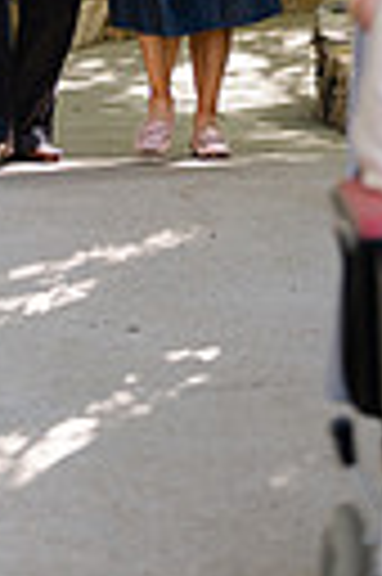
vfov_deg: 11.1
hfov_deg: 7.8
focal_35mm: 176
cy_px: -351
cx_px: 27
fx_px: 2809
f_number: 1.8
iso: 64
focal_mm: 50
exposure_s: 1/80
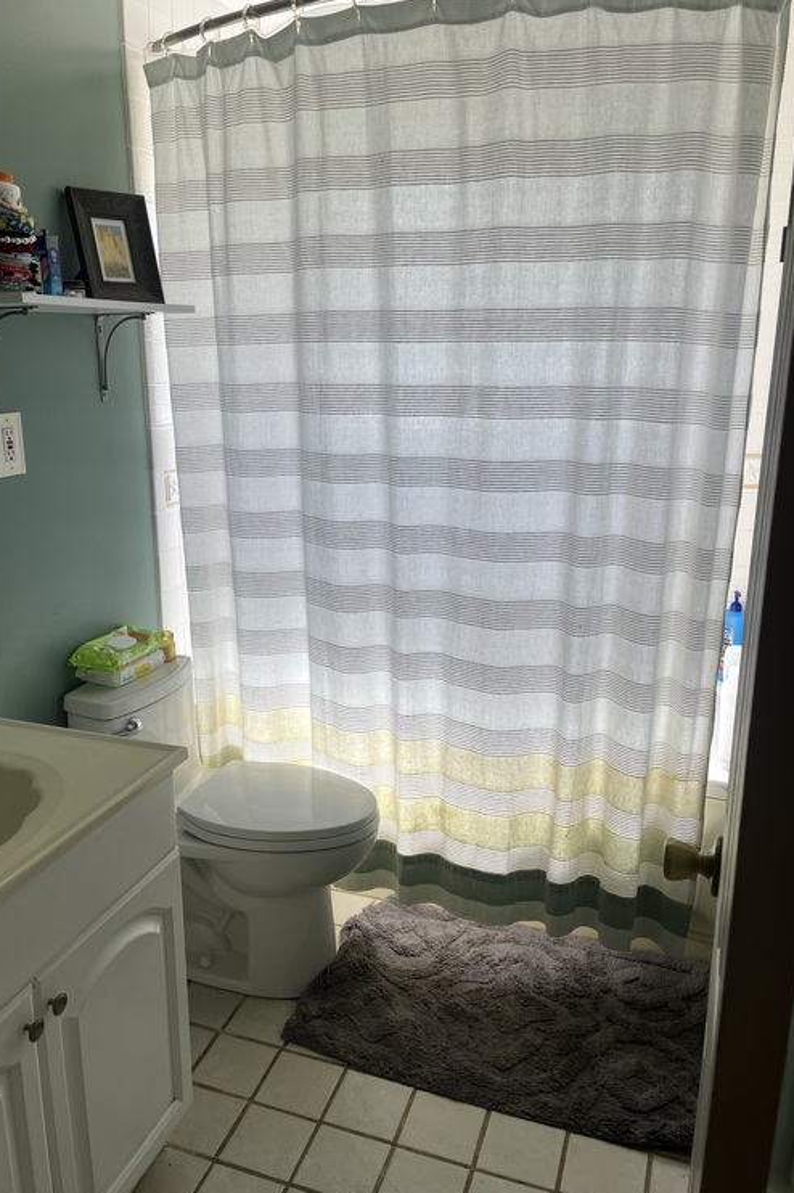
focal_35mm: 28
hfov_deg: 46.2
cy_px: 587
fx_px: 927
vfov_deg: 65.5
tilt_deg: -16.6
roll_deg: +1.1
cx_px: 336
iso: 40
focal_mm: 5.1
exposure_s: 1/159
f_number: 1.6
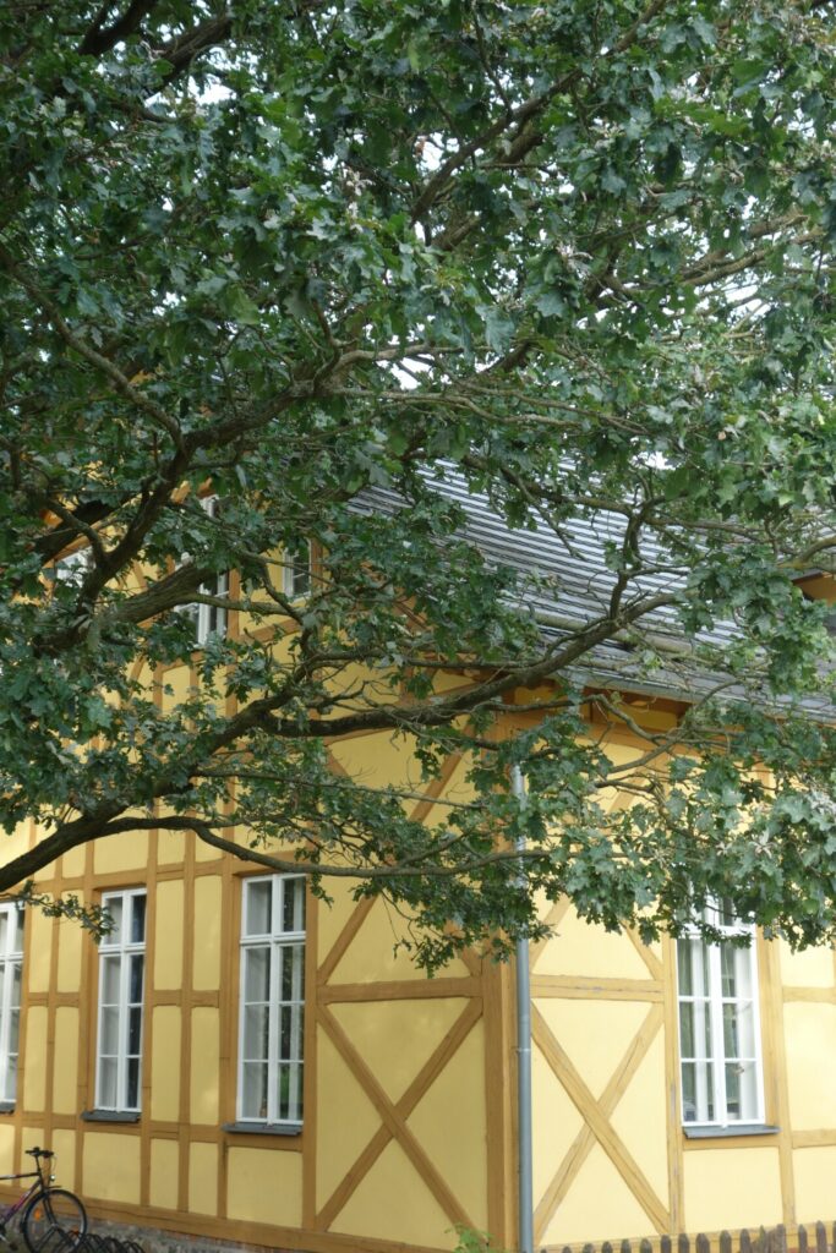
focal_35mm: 50
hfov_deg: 27.0
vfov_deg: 39.6
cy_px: 626
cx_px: 418
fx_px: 1741
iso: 125
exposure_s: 1/100
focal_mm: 18.45
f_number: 3.5
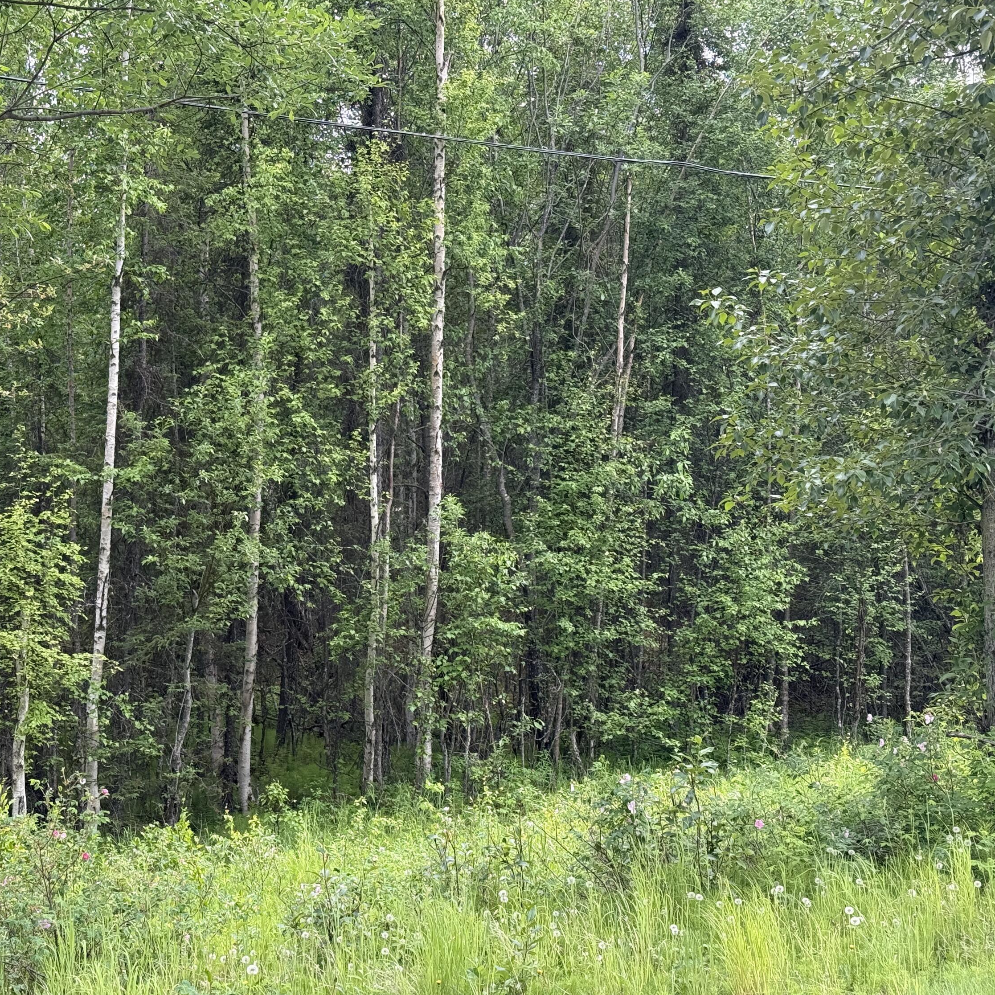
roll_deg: -0.8
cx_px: 336
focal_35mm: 57
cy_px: 496
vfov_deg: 30.0
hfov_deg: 29.8
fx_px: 1854
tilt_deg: +0.5
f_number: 1.78
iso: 100
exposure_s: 1/458
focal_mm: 6.76
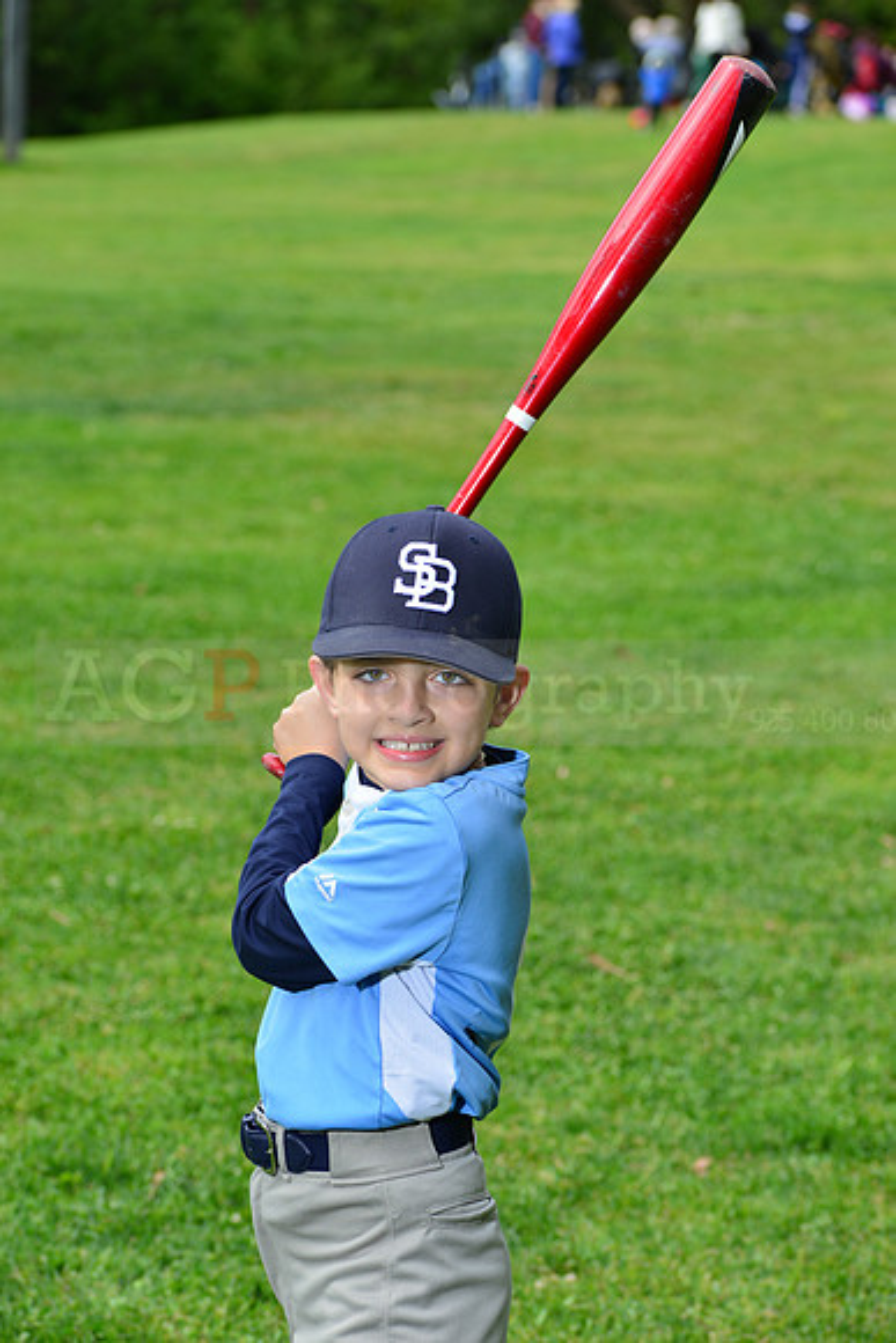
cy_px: 672
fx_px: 5037
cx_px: 448
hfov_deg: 10.2
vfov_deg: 15.2
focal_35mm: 135
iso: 160
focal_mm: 135
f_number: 10
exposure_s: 1/200
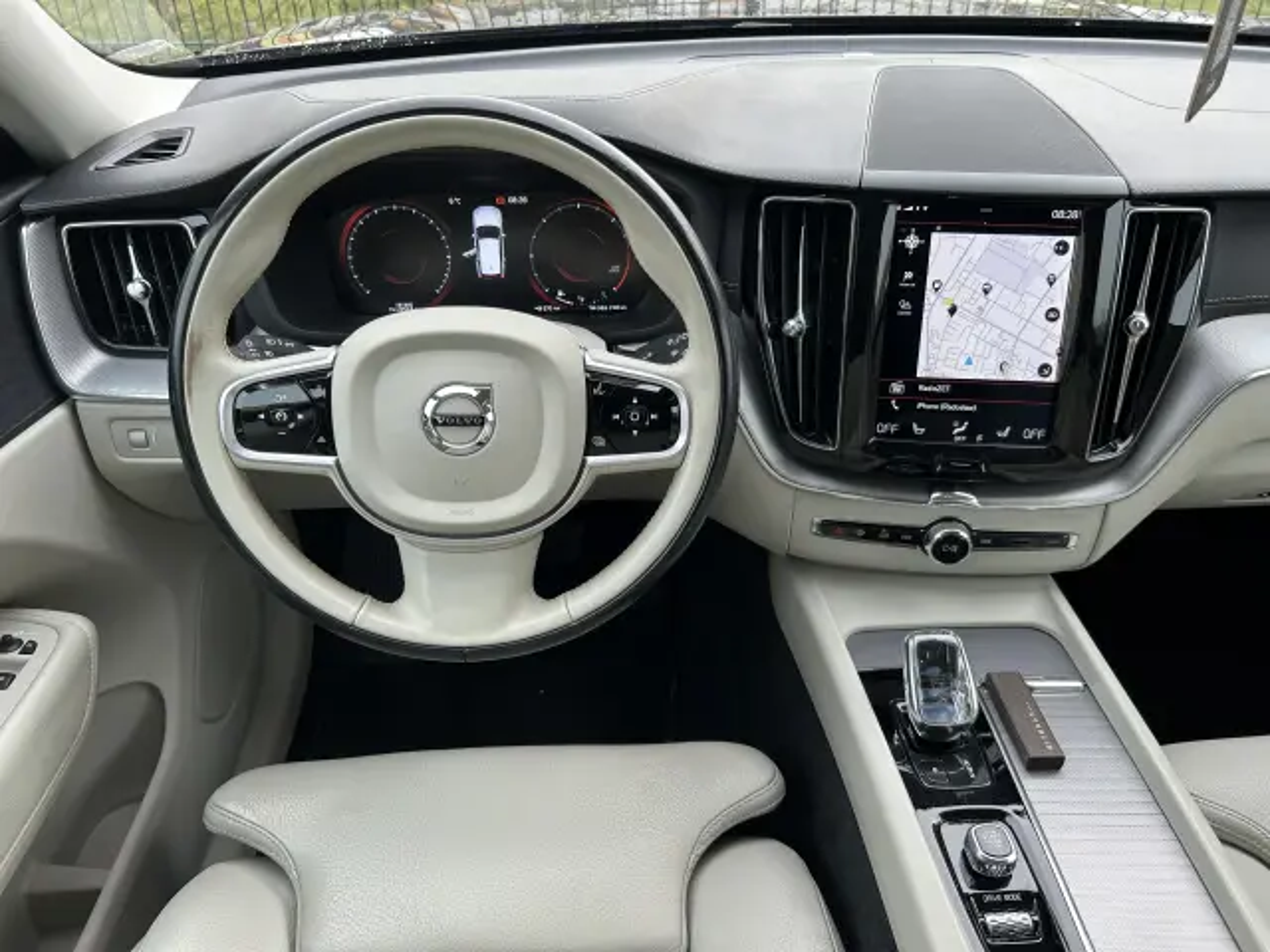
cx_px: 635
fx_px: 954
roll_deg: +0.8
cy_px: 476
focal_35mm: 26
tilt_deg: -35.6
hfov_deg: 67.3
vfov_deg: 53.1
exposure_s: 1/102
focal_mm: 5.7
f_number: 1.5
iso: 32
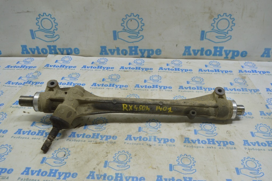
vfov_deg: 39.9
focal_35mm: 33
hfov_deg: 57.3
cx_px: 136
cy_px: 90
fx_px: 249
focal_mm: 22
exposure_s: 1/40
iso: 400
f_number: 5.6
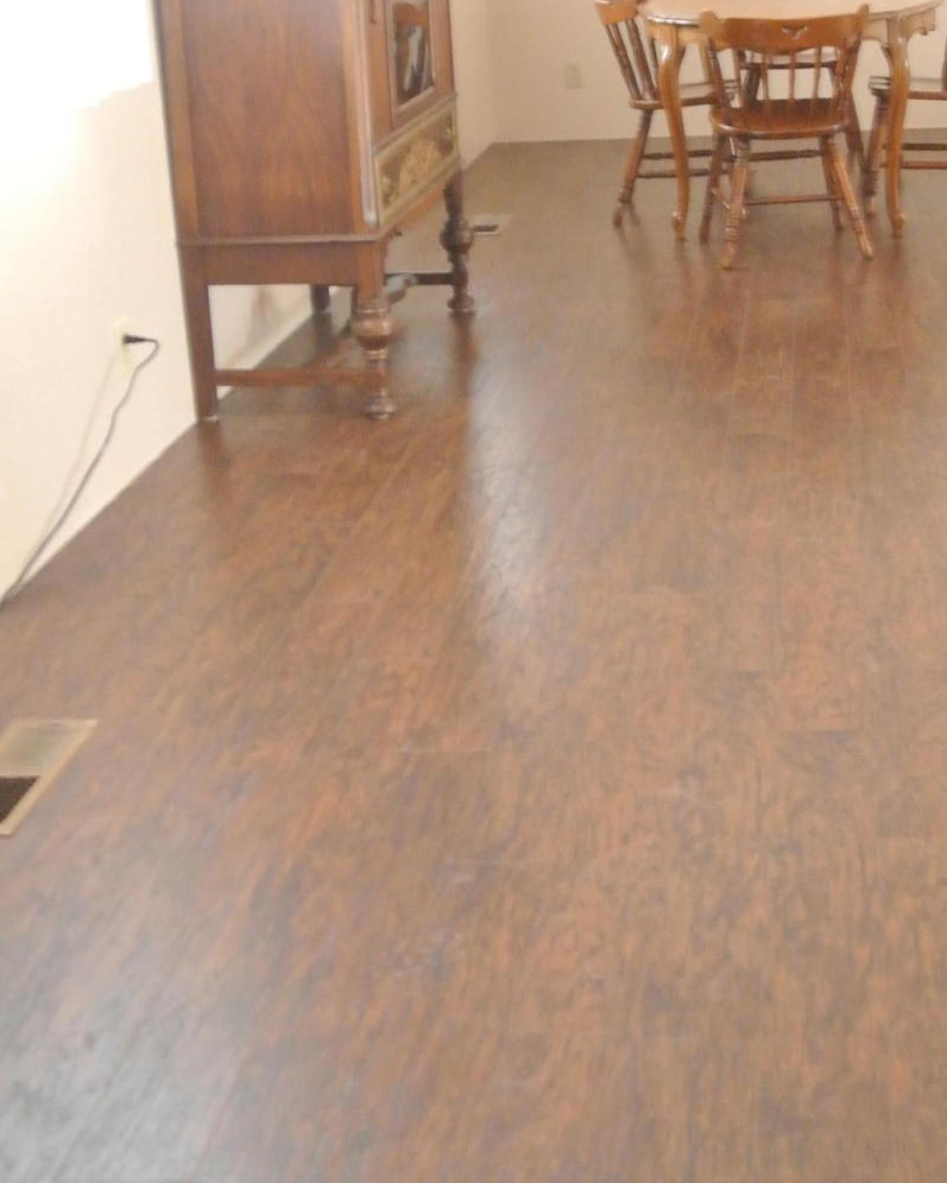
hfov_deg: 28.9
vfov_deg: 35.2
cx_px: 787
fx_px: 1786
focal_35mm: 51
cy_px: 192
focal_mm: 10
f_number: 4
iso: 1400
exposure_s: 1/13
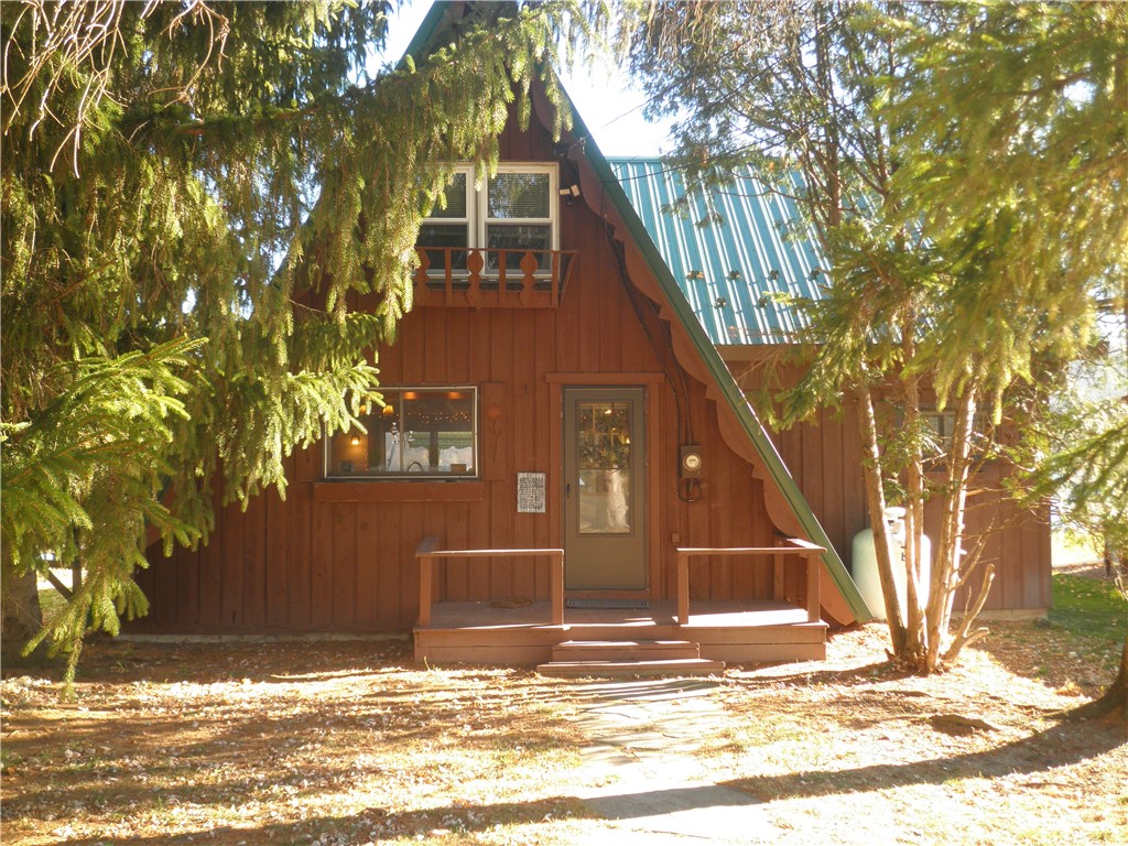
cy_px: 423
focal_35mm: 36
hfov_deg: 51.4
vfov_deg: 39.7
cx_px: 564
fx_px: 1173
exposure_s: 1/60
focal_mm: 6.4
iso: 64
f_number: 3.1
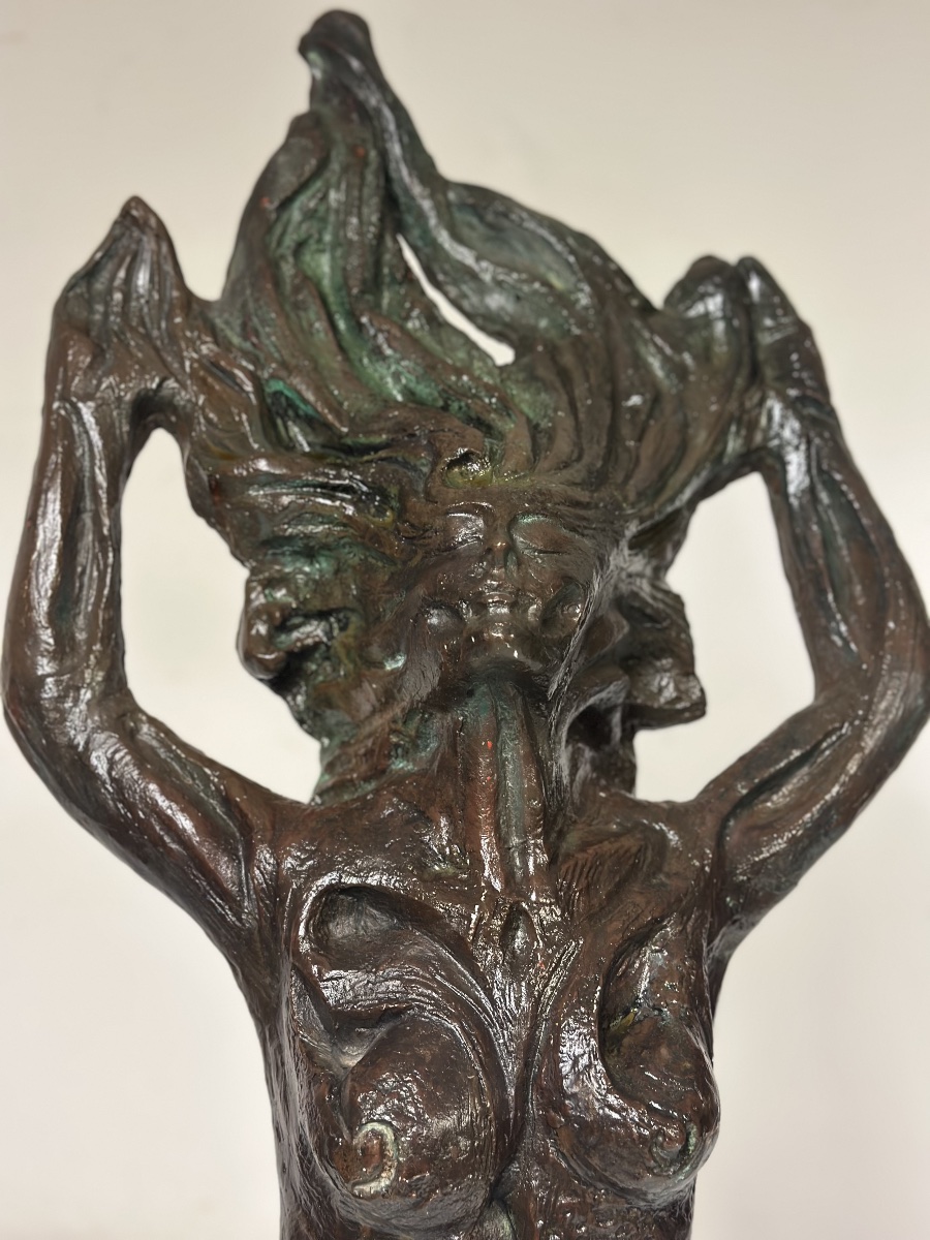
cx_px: 465
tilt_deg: -22.0
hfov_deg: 30.3
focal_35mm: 48
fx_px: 1719
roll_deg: +1.9
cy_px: 620
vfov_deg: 39.7
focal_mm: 6.86
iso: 250
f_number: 1.78
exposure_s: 1/50
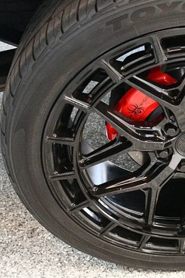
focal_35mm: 68
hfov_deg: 19.3
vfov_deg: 29.7
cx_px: 195
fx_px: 524
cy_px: 139
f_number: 4
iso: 8000
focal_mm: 30
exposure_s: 1/60
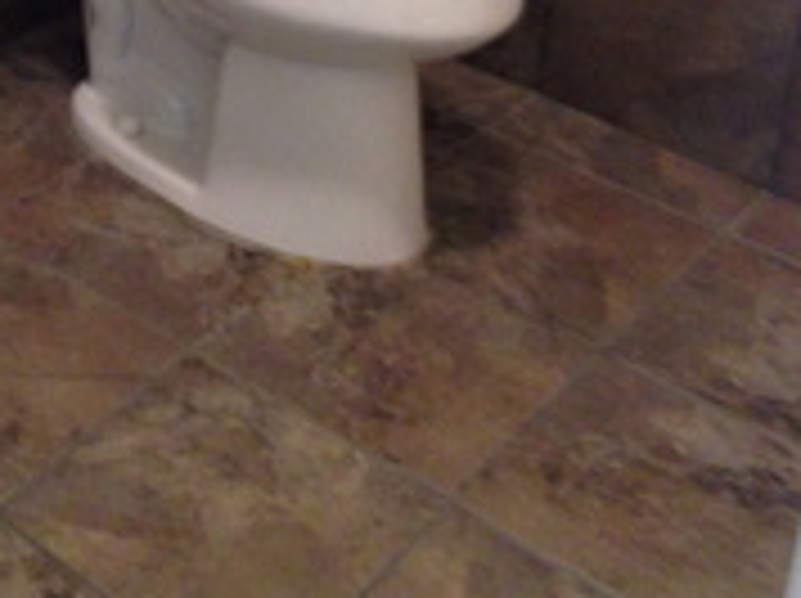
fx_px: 2057
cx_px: 0
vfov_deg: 15.4
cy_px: -261
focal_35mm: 89
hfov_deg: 21.3
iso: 400
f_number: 2.4
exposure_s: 1/17
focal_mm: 4.12
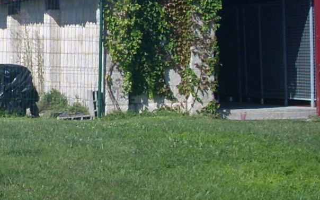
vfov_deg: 9.8
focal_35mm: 133
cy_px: 21
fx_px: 1159
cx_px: 17
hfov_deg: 15.5
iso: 64
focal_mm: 6.2
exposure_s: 1/297
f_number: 5.6
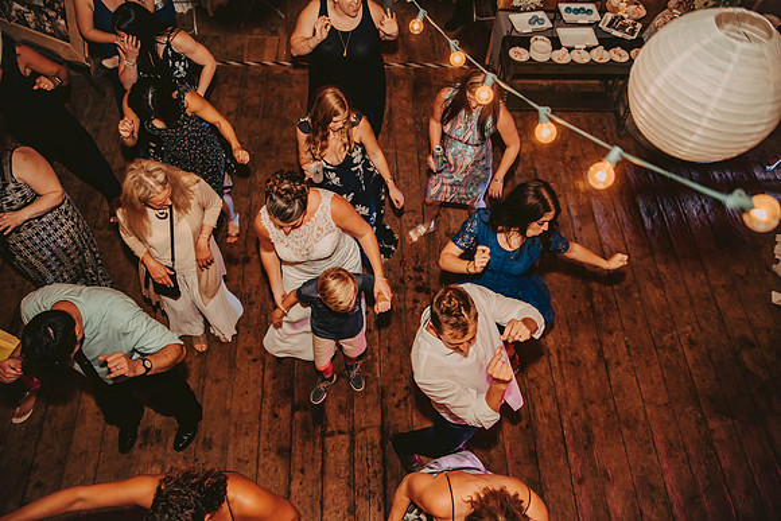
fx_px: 608
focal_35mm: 28
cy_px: 260
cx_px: 390
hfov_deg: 65.5
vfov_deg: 46.4
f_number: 2.8
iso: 1250
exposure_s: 1/125
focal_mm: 28
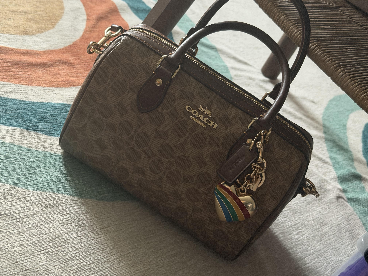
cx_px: 184
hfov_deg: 39.7
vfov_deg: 30.3
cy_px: 138
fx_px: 510
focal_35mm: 48
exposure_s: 1/30
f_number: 1.78
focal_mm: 6.76
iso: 640
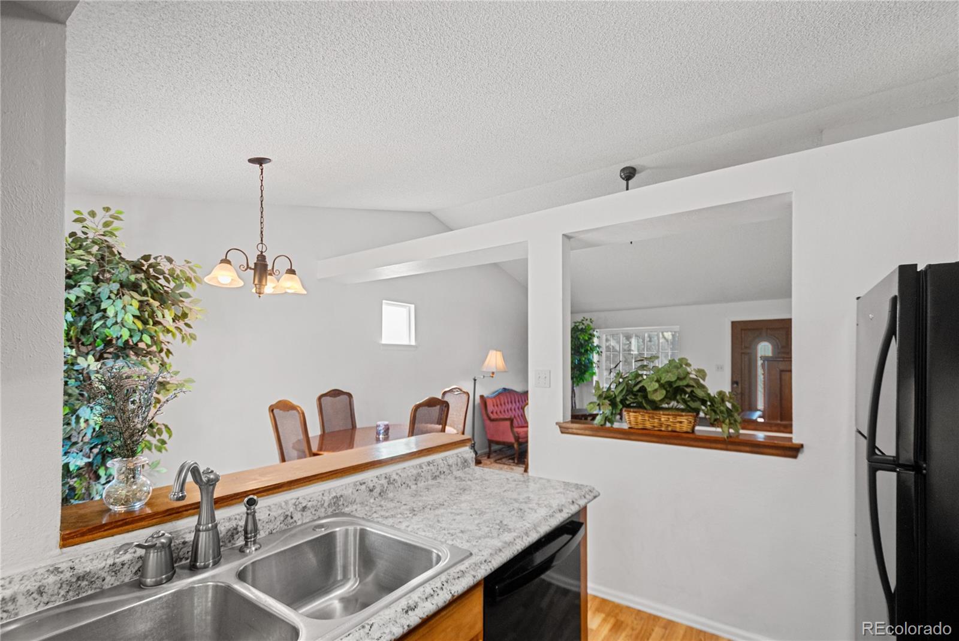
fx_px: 400
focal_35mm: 15
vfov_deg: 77.4
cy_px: 320
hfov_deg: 100.3
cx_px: 480
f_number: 3.5
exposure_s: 1/15
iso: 200
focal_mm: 10
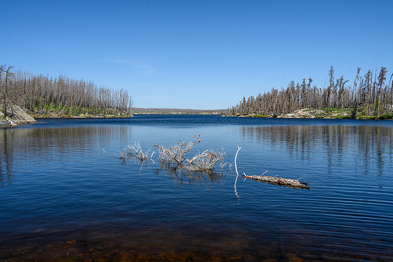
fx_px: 404
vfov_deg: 36.0
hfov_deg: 51.9
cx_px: 196
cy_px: 131
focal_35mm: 37
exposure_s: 1/100
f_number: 8
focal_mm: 37
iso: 100
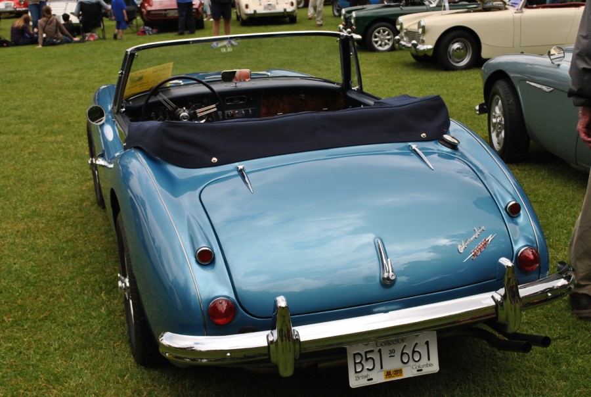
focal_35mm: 48
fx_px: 790
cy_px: 198
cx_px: 296
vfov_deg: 28.2
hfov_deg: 41.0
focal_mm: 32
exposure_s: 1/200
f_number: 7.1
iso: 100
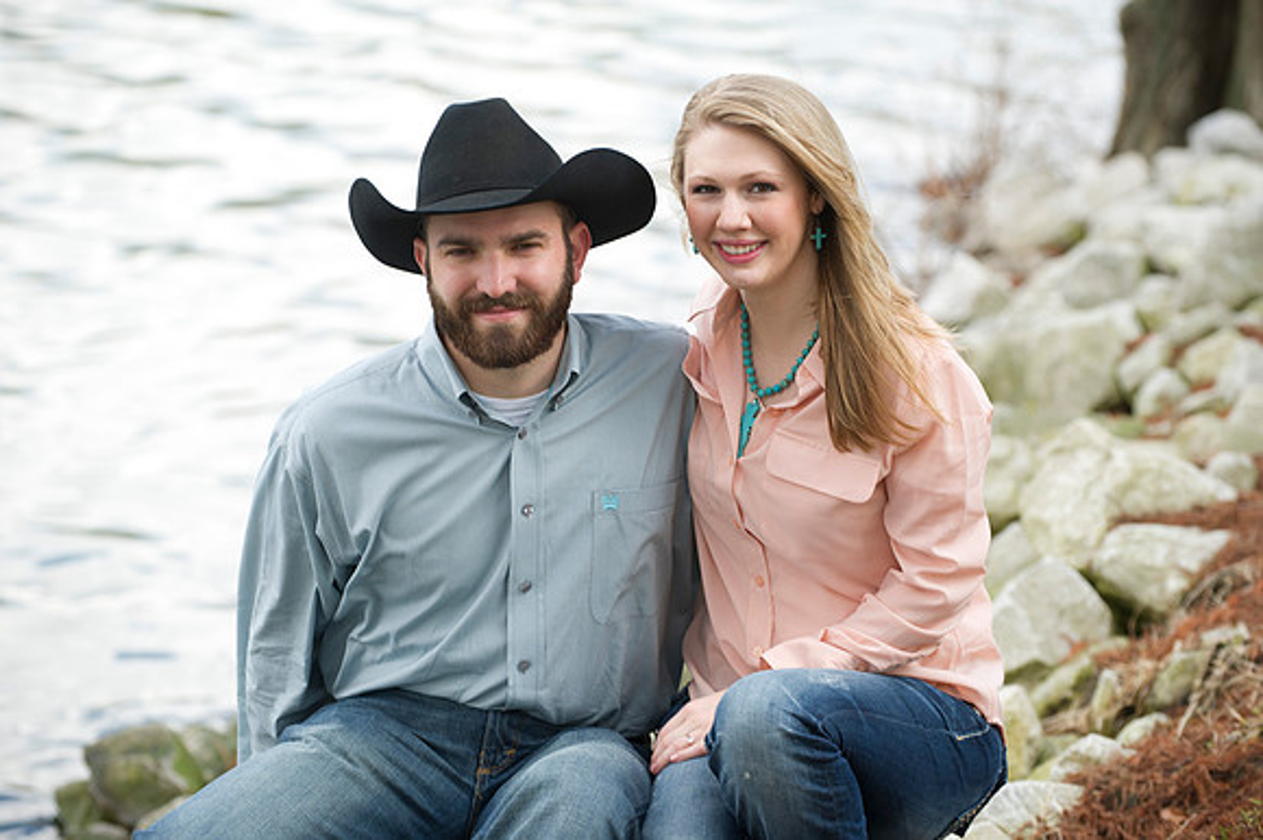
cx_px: 632
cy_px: 420
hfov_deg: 15.2
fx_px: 4733
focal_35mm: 135
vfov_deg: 10.1
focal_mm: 135
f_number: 3.5
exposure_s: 1/250
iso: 250
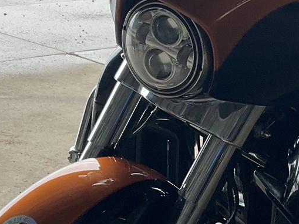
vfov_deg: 13.0
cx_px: 251
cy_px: 111
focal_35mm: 114
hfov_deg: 17.1
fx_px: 985
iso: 20
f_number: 1.8
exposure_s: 1/243
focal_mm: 3
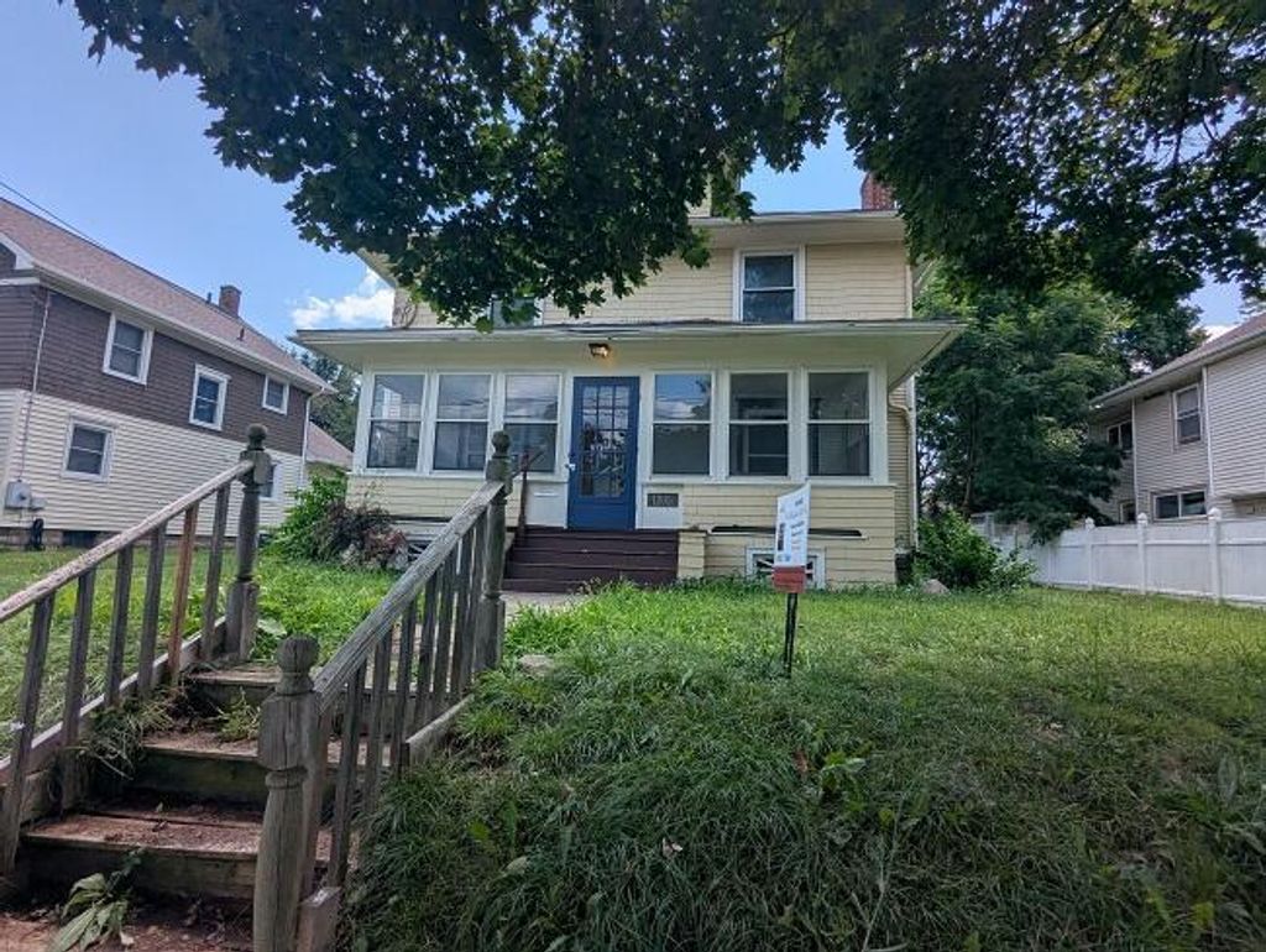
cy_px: 476
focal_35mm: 16
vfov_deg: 78.2
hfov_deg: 94.4
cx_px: 633
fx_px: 586
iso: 47
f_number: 2.2
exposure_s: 1/1575
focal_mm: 2.35
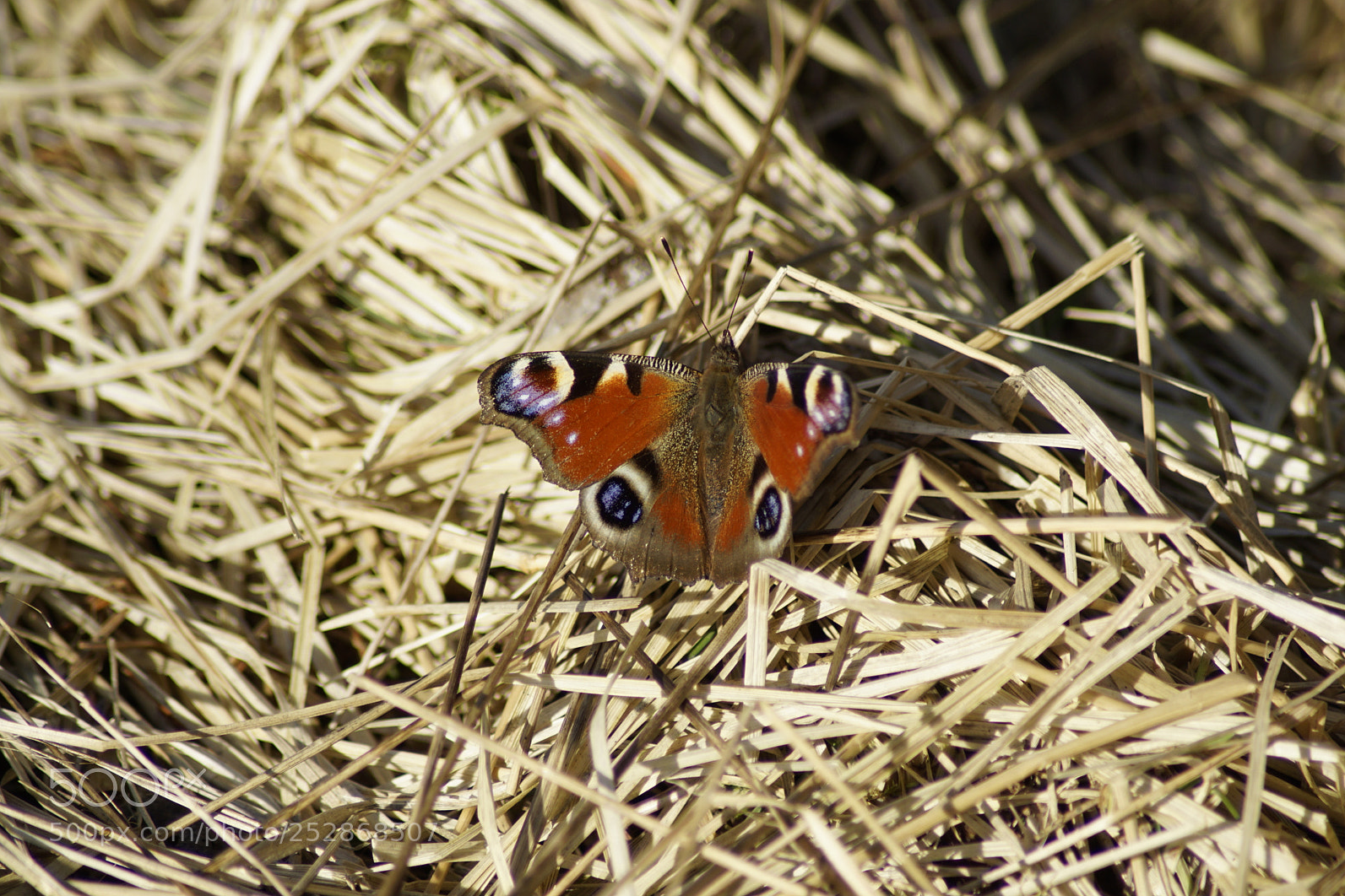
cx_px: 672
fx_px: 16886
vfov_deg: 3.0
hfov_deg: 4.6
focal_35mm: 452
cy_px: 449
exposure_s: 1/500
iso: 160
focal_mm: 300
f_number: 7.1
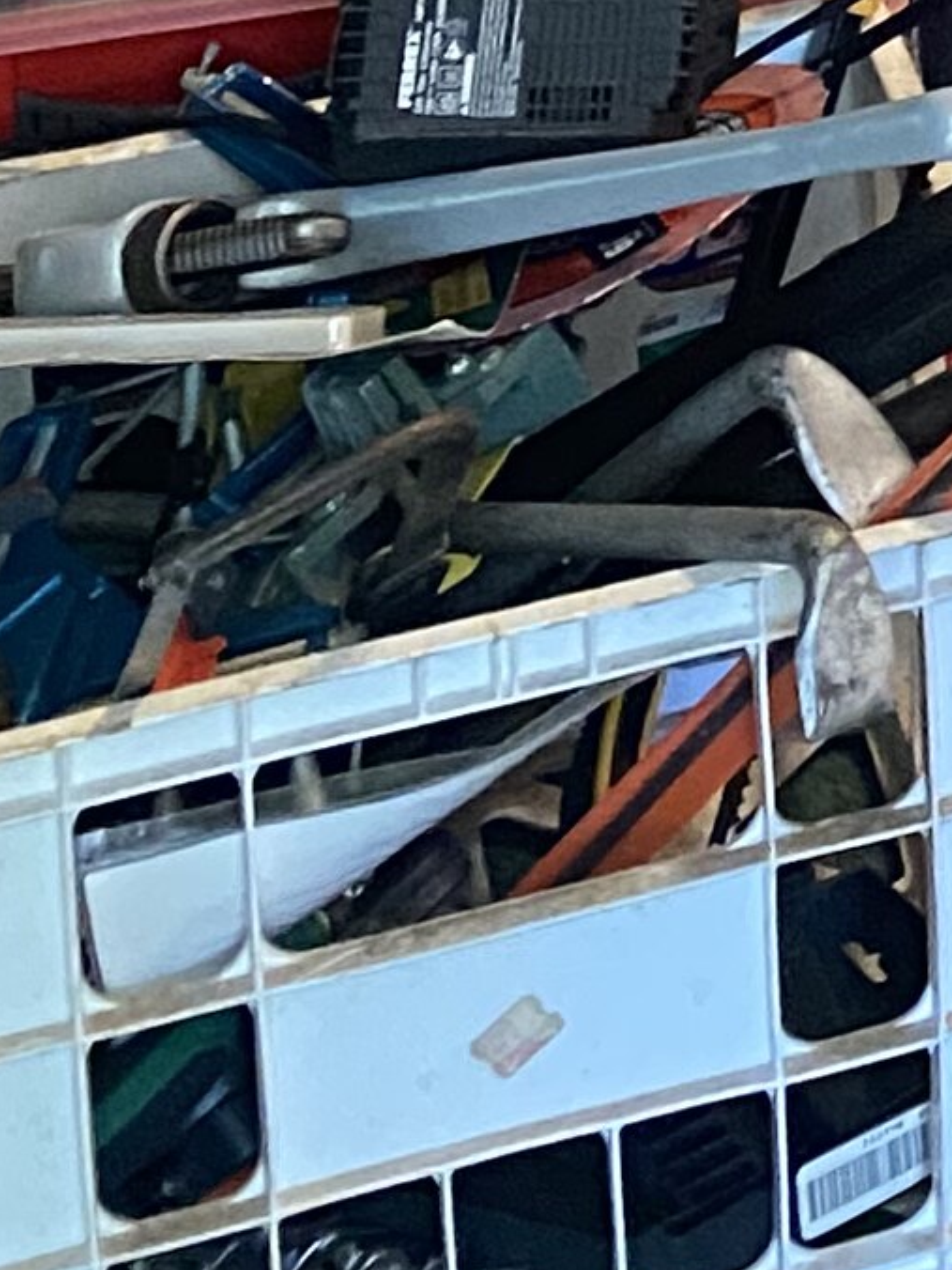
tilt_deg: -10.6
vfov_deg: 10.5
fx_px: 5684
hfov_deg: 8.5
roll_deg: -2.1
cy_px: -1988
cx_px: 2499
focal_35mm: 155
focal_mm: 4.25
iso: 320
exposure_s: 1/60
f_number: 1.8
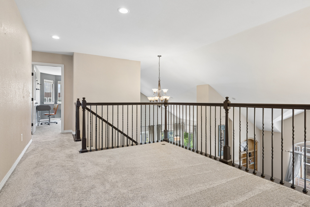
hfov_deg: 86.9
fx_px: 164
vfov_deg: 64.6
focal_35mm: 19
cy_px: 104
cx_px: 155
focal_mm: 19
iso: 640
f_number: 8
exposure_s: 1/30
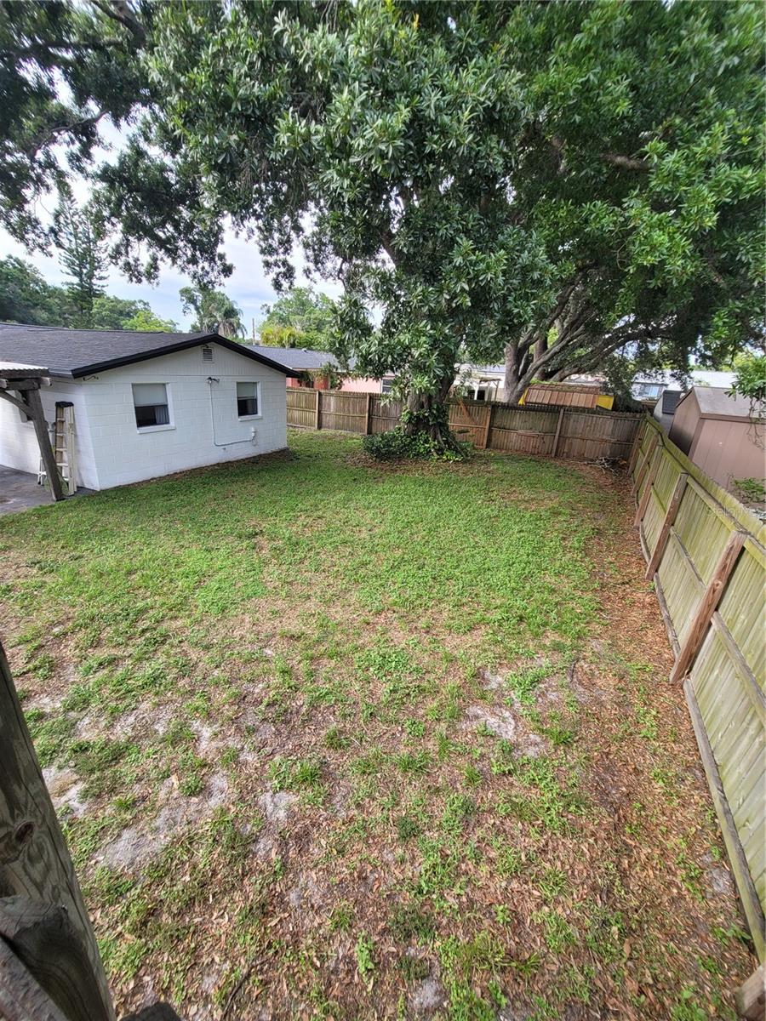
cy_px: 510
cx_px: 383
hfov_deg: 89.9
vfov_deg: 106.2
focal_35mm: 13
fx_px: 384
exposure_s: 1/254
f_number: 2.2
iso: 64
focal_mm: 2.2
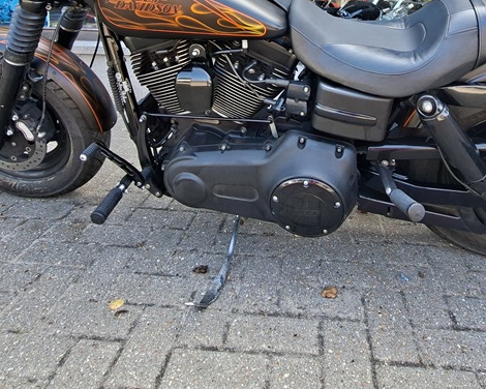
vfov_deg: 46.7
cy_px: 23
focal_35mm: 27
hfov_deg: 63.5
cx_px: 291
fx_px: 388
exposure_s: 1/155
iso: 40
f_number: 2.2
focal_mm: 1.74
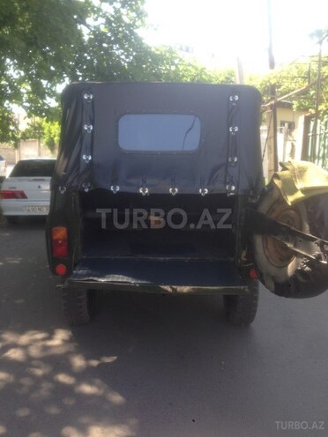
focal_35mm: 33
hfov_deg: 42.9
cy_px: 218
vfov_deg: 55.4
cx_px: 164
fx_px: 417
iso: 50
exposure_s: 1/146
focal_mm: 4.12
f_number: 2.4
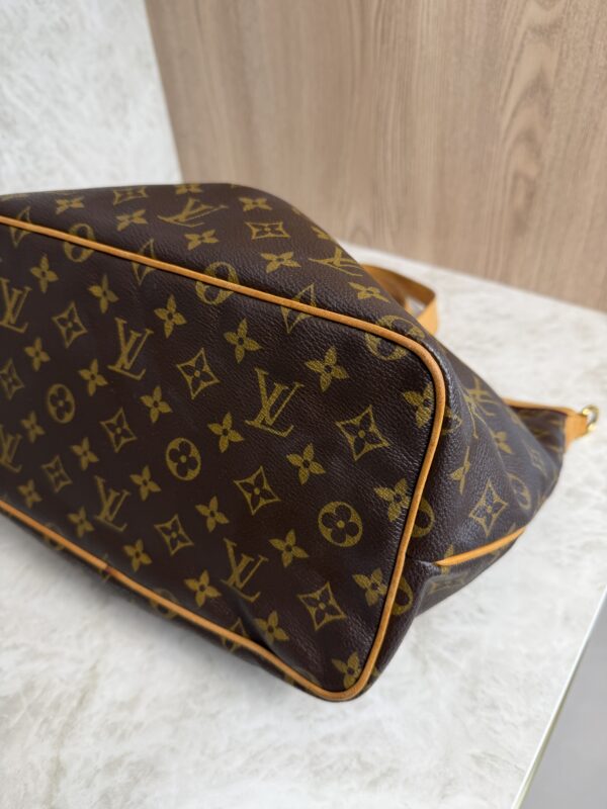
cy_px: 404
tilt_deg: -42.2
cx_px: 304
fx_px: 561
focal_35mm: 24
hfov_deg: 56.8
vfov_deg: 71.6
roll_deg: +5.6
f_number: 1.78
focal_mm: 6.76
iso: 100
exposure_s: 1/120
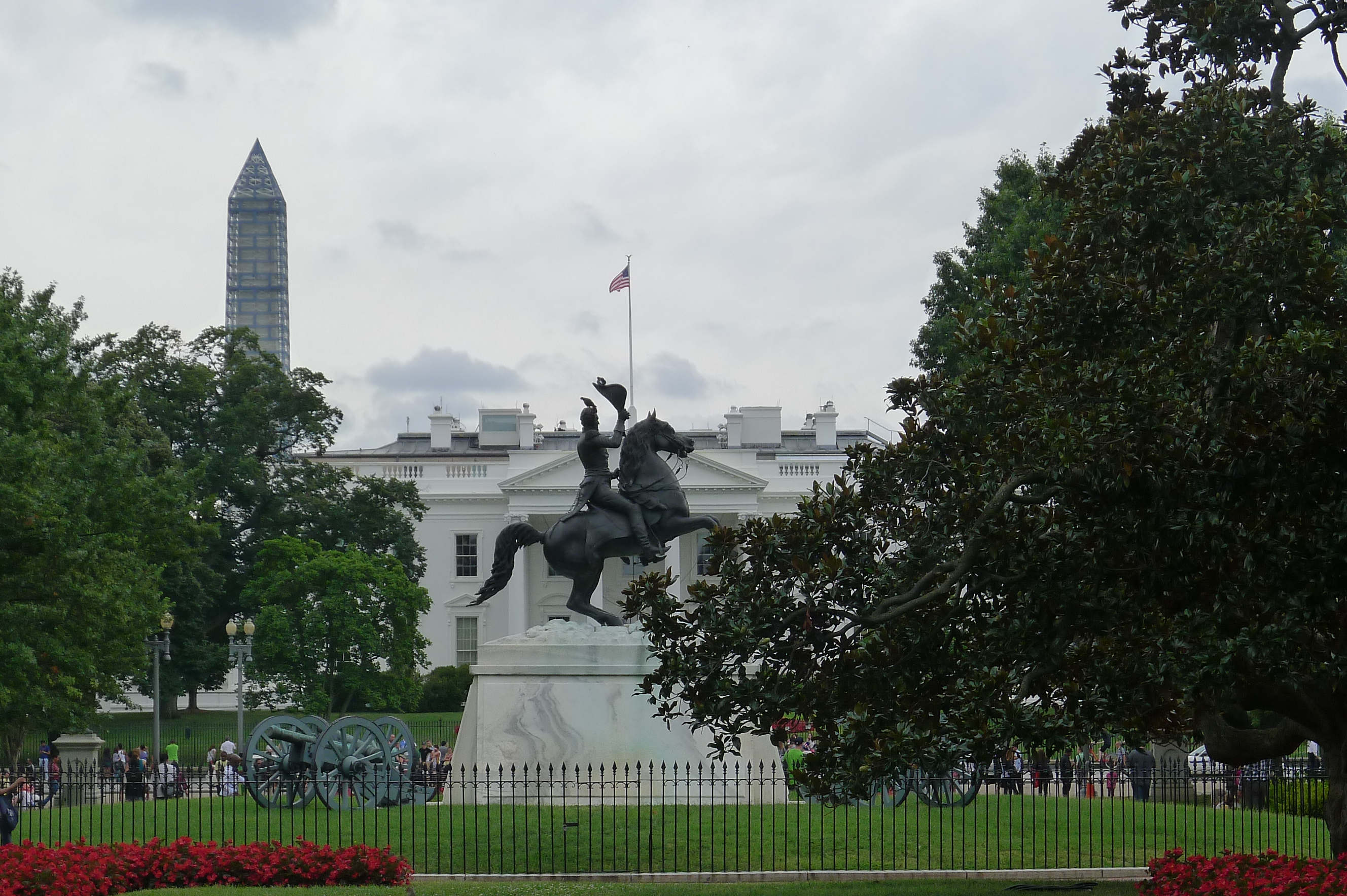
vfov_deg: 12.8
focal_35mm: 107
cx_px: 674
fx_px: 4001
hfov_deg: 19.1
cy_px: 448
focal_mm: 19.2
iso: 125
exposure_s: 1/800
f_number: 4
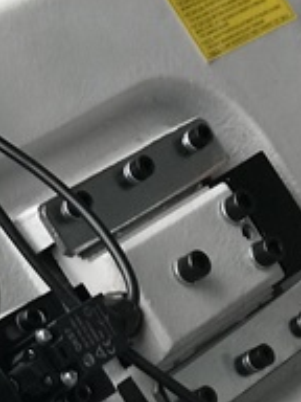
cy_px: 306
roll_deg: +1.0
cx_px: 115
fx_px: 2064
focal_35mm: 178
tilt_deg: -28.2
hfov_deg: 8.3
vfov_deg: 11.1
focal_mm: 6.6
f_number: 2.8
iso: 200
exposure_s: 1/50
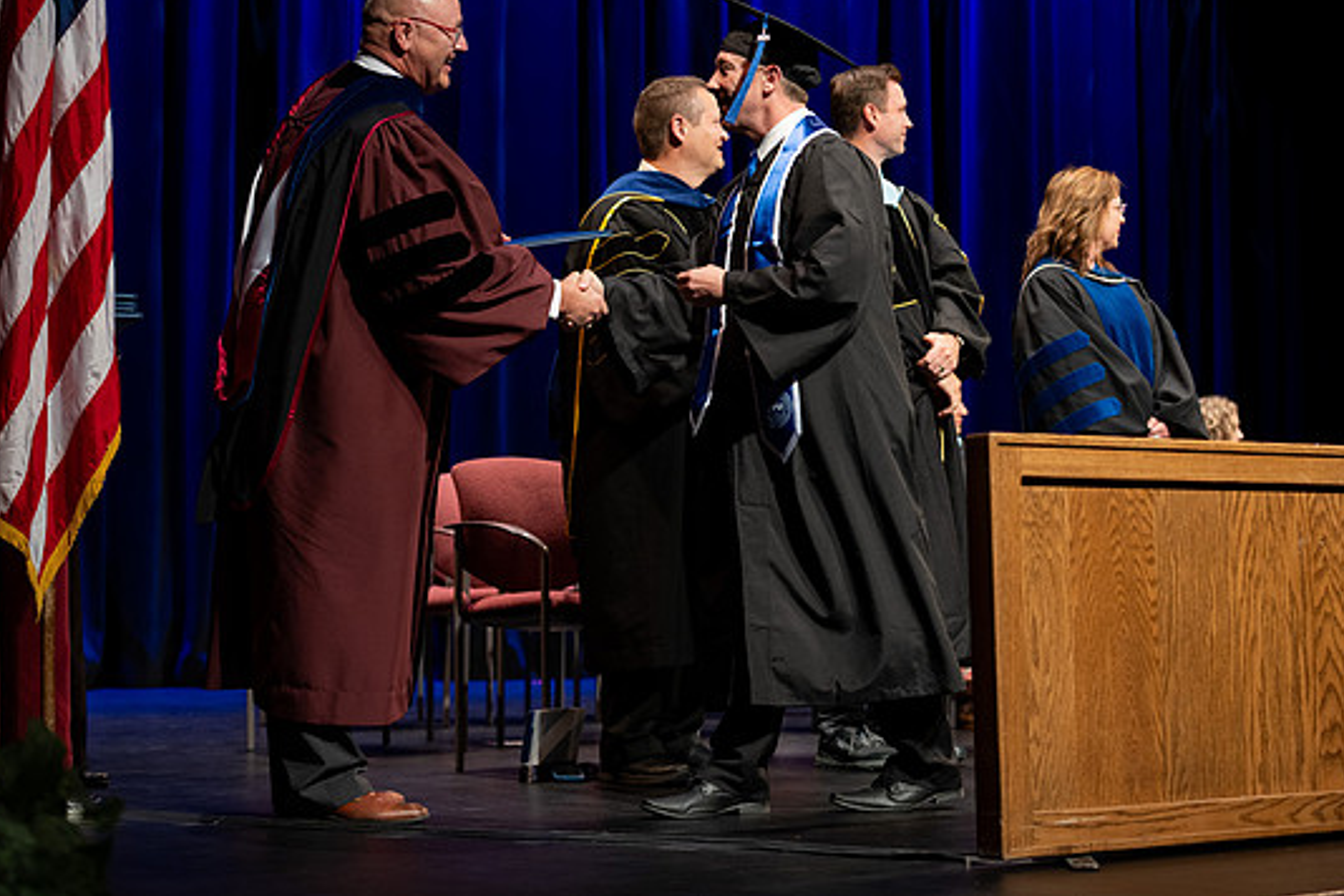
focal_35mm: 76
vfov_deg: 17.9
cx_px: 675
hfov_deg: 26.7
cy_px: 414
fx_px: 2837
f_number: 2.8
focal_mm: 70
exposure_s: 1/250
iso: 640
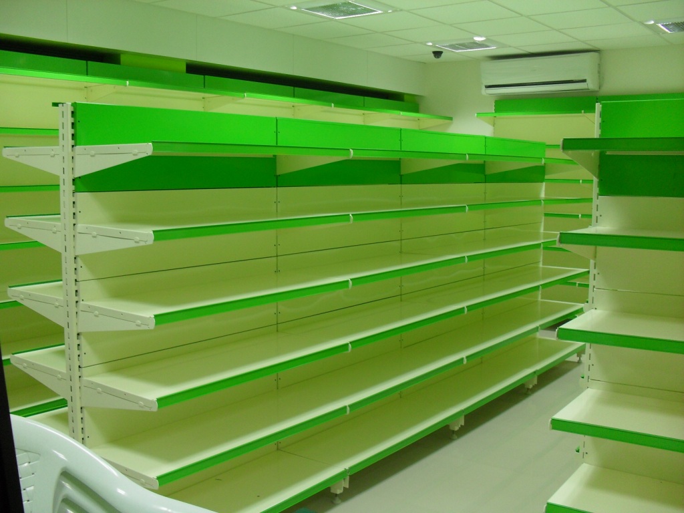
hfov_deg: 49.0
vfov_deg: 37.7
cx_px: 342
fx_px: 751
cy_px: 256
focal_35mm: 38
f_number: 2.8
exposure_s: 1/45
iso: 80
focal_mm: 6.3
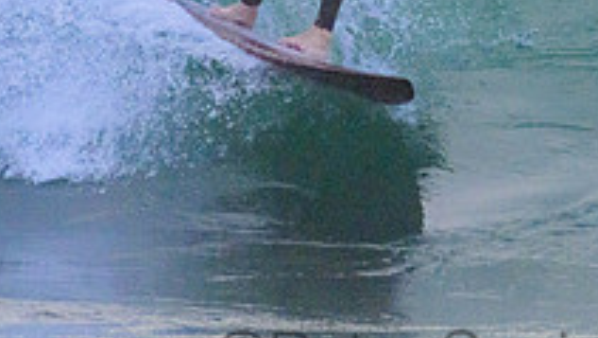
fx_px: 36588
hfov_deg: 0.9
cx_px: 436
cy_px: -115
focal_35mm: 2306
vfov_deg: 0.5
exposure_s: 1/2000
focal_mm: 800
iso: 3200
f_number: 11
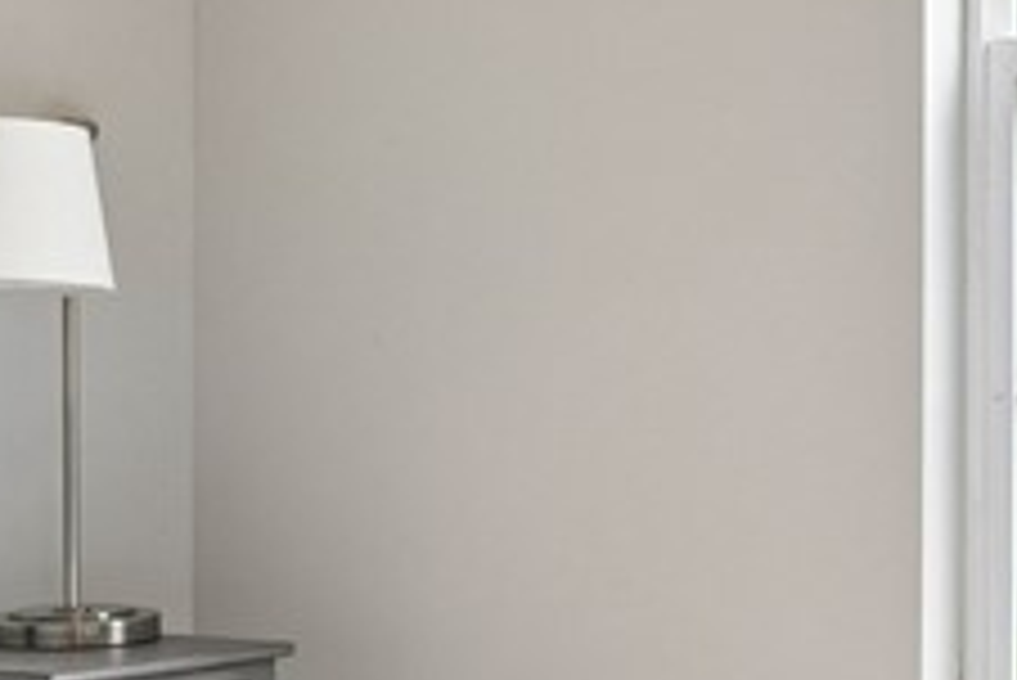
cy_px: 128
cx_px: 988
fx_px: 3816
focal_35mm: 135
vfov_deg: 10.1
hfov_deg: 15.0
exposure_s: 1/20
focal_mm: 18
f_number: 10
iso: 400
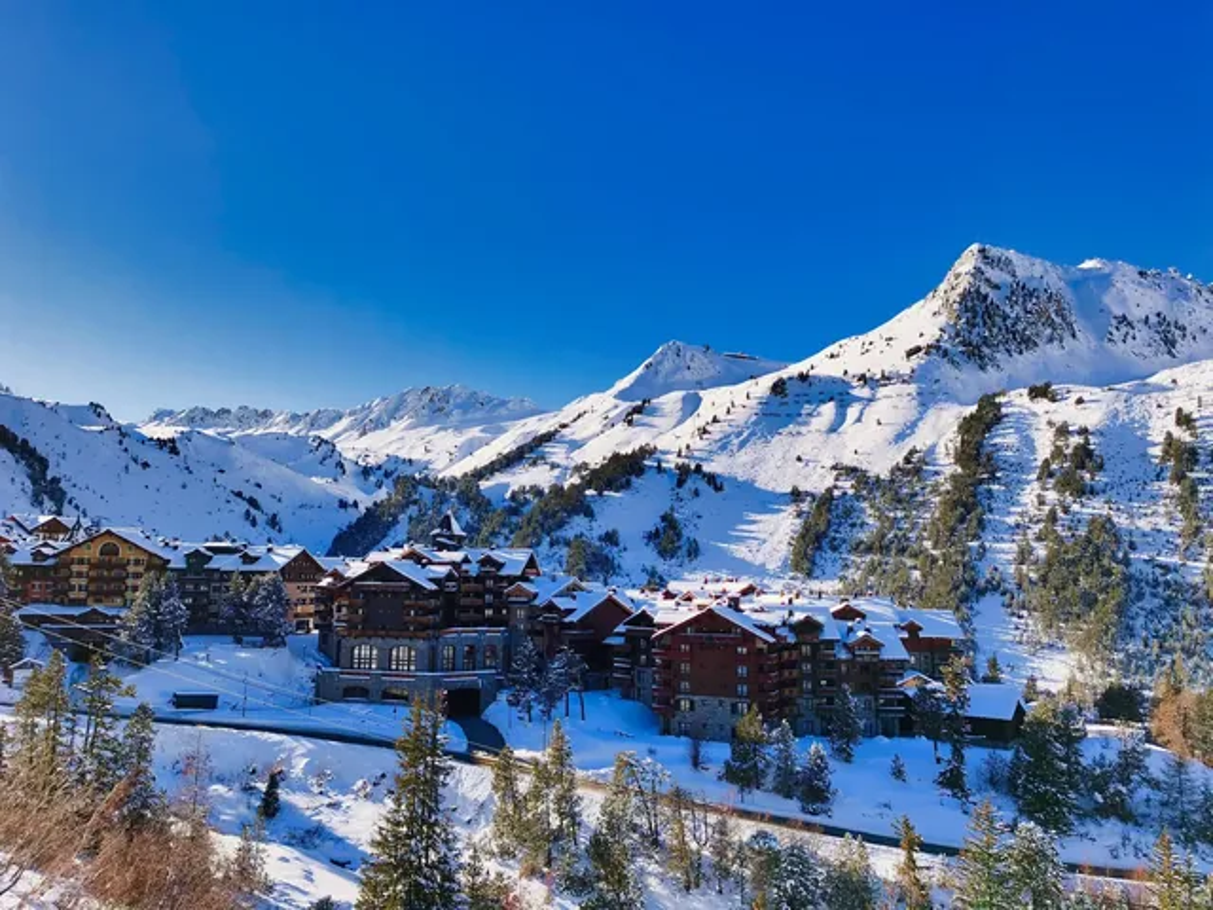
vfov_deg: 51.4
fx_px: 946
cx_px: 606
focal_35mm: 27
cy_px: 455
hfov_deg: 65.3
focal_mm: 5.6
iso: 50
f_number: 1.6
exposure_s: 1/5128
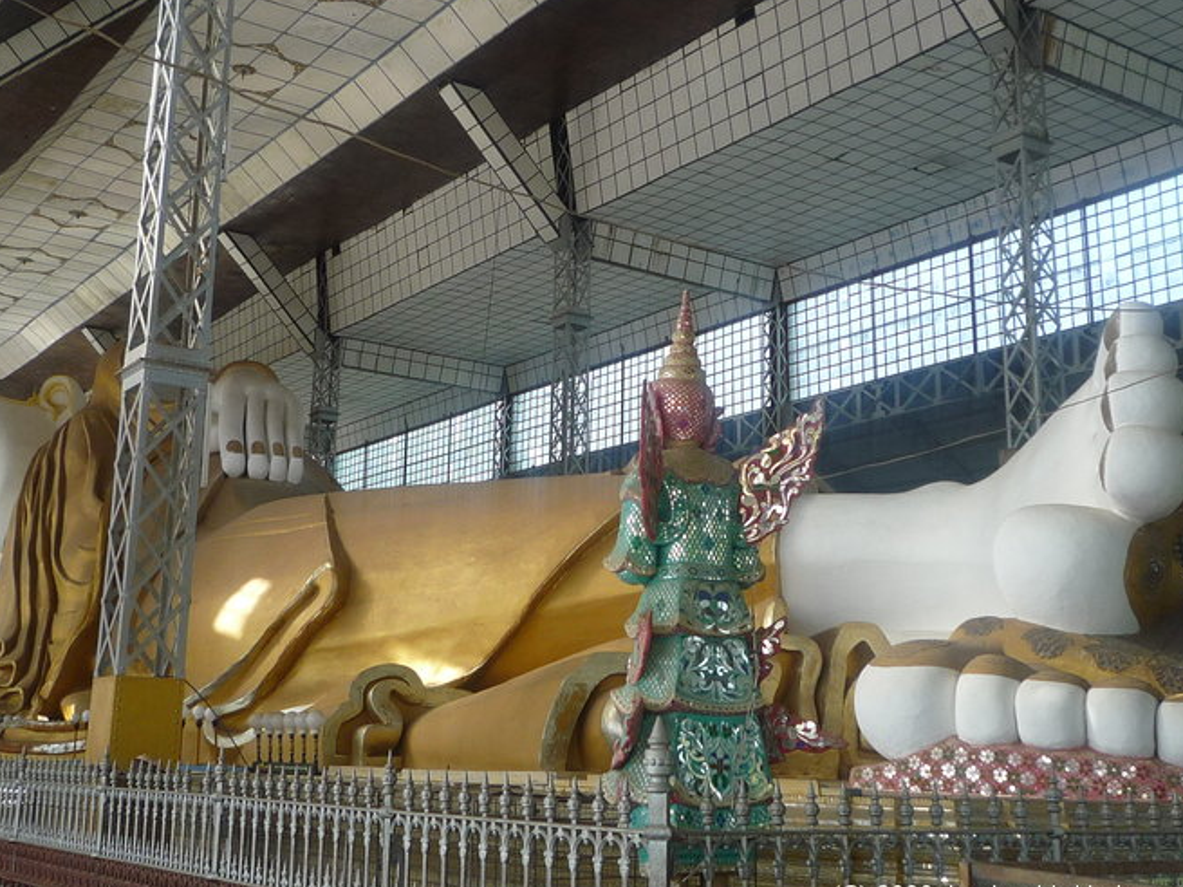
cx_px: 544
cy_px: 370
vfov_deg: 32.8
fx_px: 1503
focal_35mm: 44
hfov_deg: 42.9
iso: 100
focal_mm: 4.4
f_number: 2.8
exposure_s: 1/160
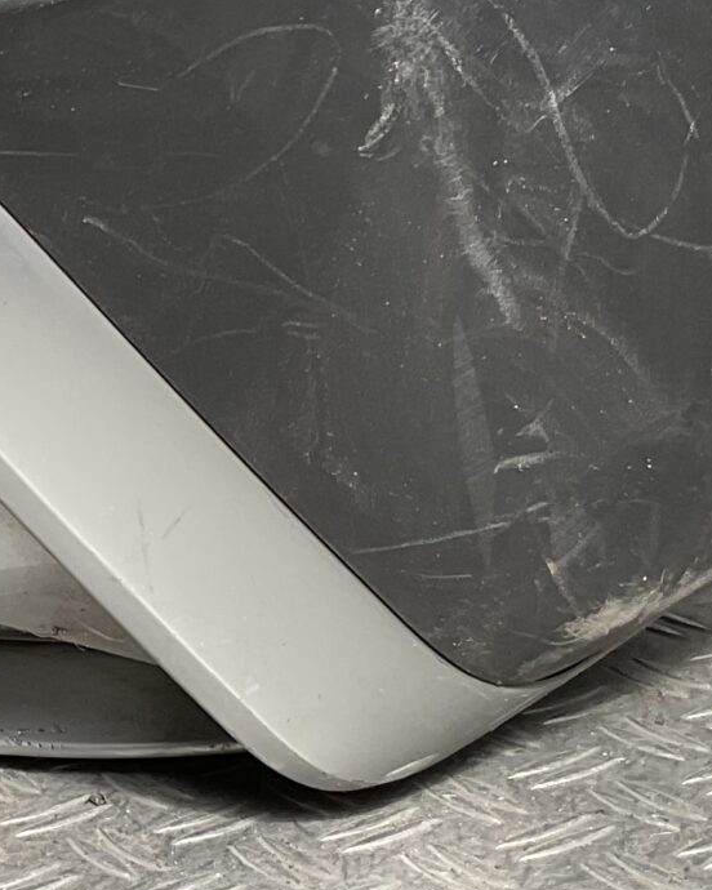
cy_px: 204
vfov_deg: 18.1
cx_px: -383
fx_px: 2766
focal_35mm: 105
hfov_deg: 13.7
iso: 16
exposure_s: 1/325
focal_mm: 3
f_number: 1.8
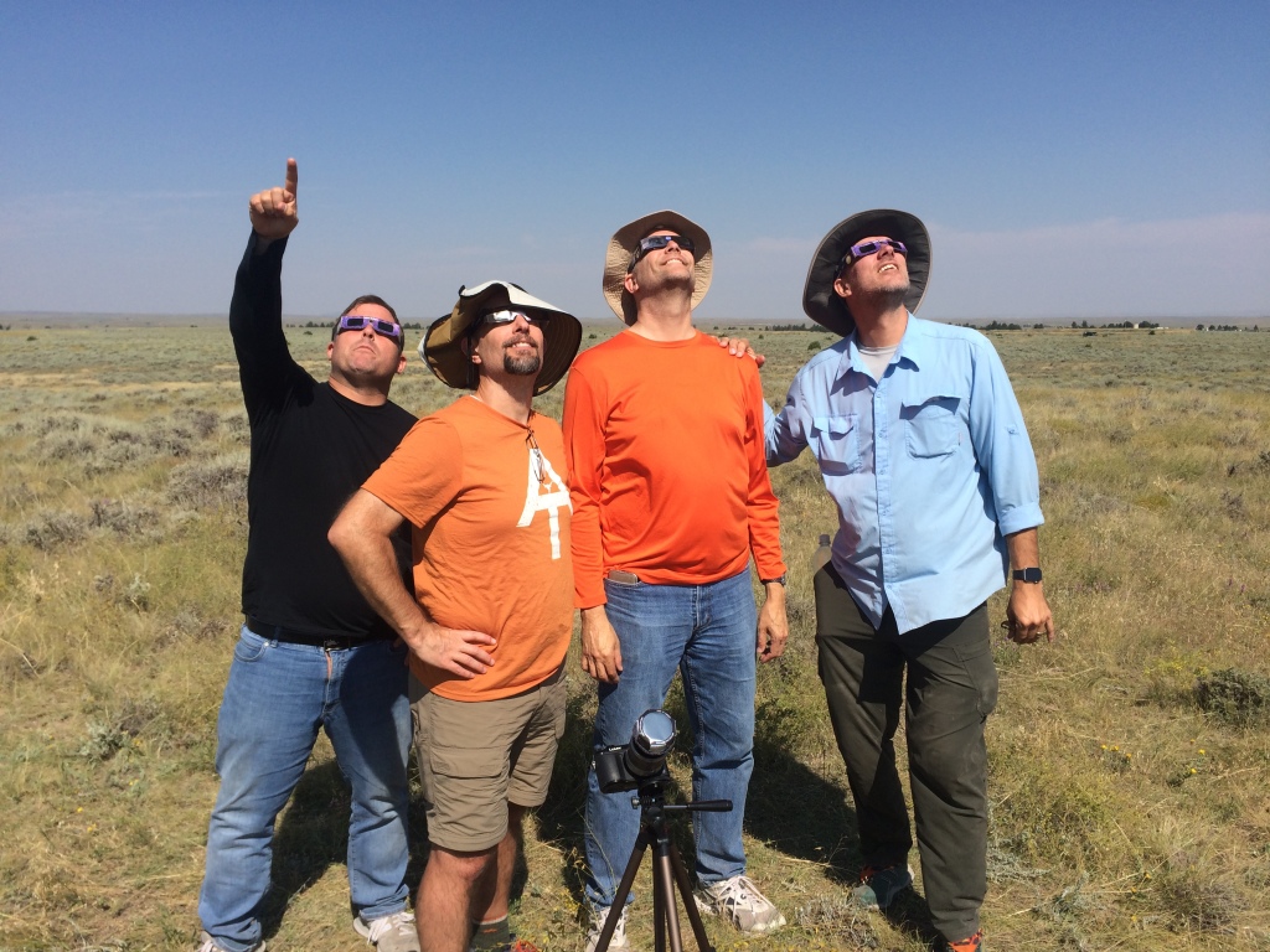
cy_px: 476
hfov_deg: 61.7
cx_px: 635
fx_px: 1064
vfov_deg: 48.2
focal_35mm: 29
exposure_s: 1/1866
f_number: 2.2
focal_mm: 4.15
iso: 32
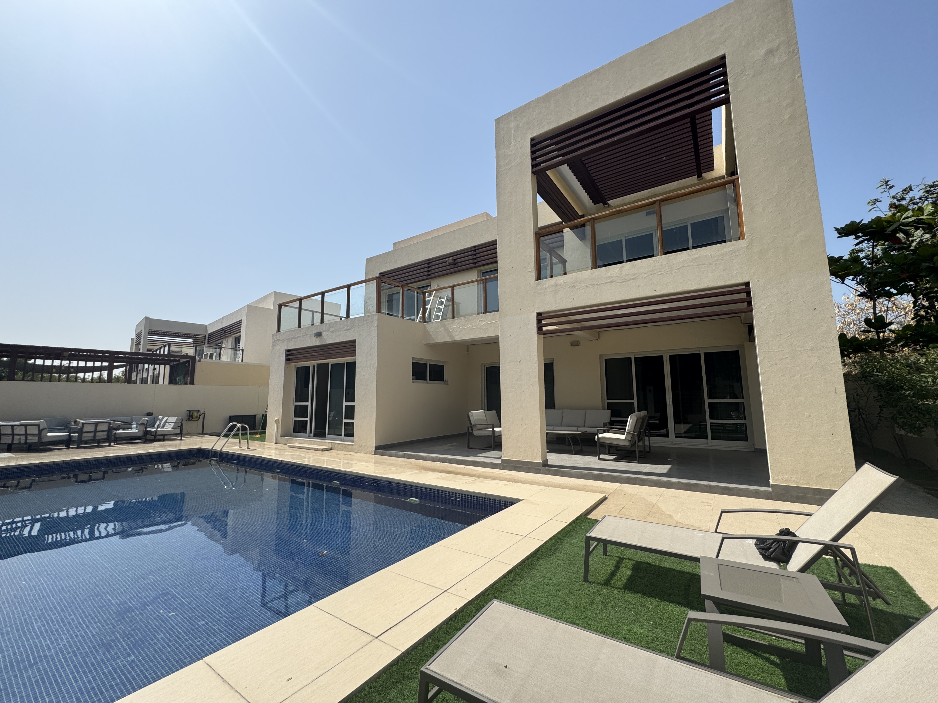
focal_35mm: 14
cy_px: 352
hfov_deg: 102.1
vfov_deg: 85.7
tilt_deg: +7.3
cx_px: 469
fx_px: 379
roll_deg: +0.0
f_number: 2.2
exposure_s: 1/2415
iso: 40
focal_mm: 2.22
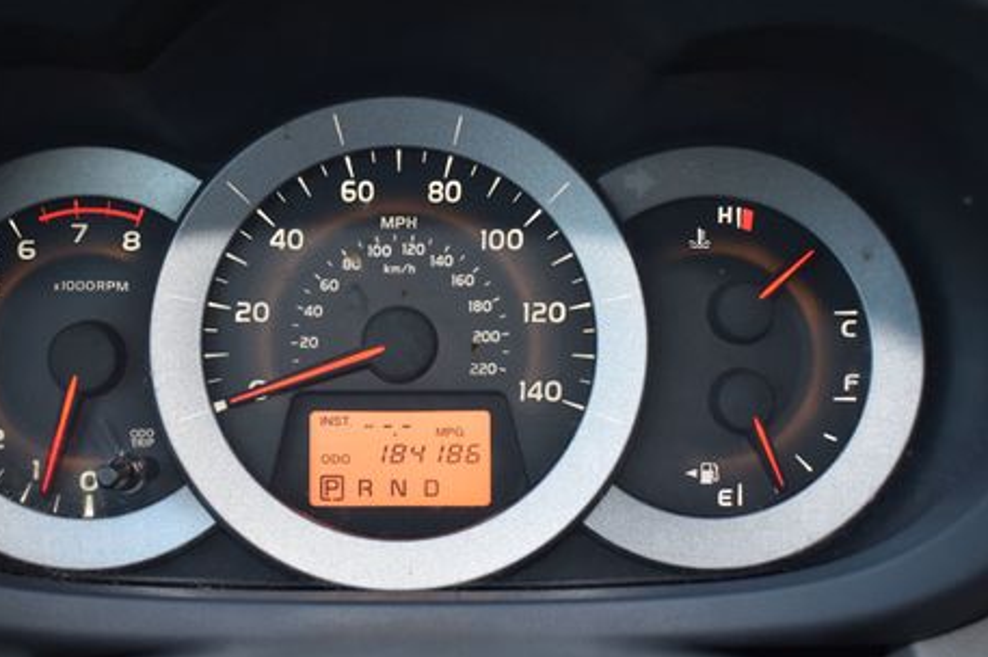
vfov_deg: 23.9
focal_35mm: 57
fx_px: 1555
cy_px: 344
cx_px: 437
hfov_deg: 35.2
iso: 800
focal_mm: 27
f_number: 4.5
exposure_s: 1/80
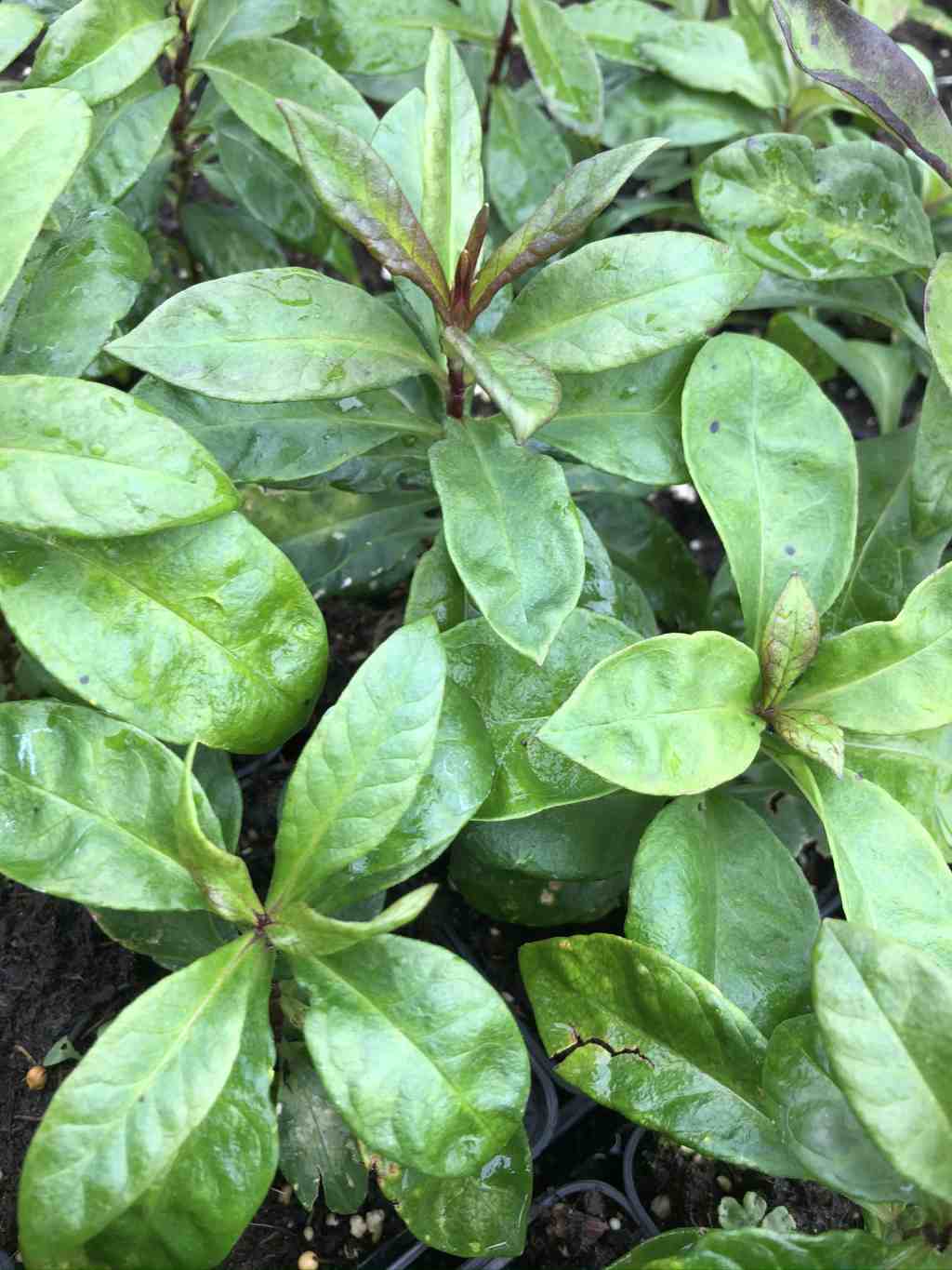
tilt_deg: -53.5
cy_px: 635
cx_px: 476
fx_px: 1027
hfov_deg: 49.8
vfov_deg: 63.4
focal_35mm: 28
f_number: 1.8
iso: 32
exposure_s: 1/120
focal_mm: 3.99
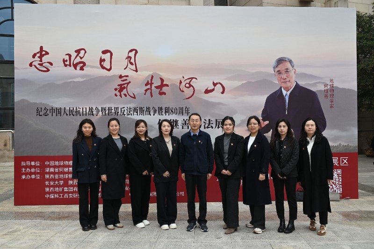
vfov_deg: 42.3
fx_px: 322
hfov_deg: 60.3
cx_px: 187
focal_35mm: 31
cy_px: 124
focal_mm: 31
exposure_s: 1/250
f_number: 5
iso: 200
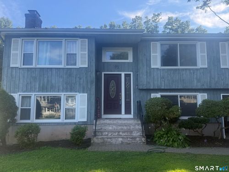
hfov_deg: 71.6
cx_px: 114
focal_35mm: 24
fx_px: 159
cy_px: 86
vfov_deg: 56.8
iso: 100
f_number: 1.78
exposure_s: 1/1060
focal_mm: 6.76
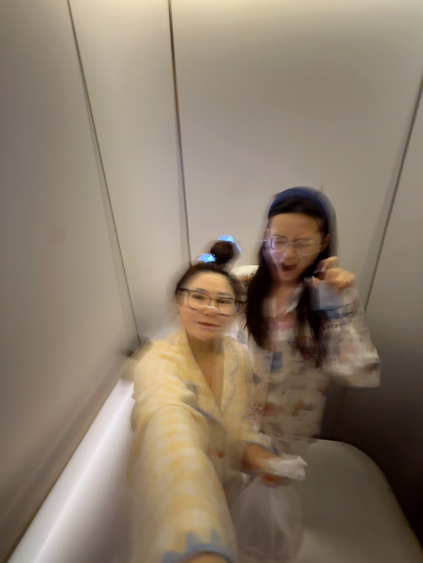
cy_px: 282
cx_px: 212
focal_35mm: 14
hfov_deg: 85.7
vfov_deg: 102.1
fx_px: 228
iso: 500
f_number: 2.2
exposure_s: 1/17
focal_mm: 2.22
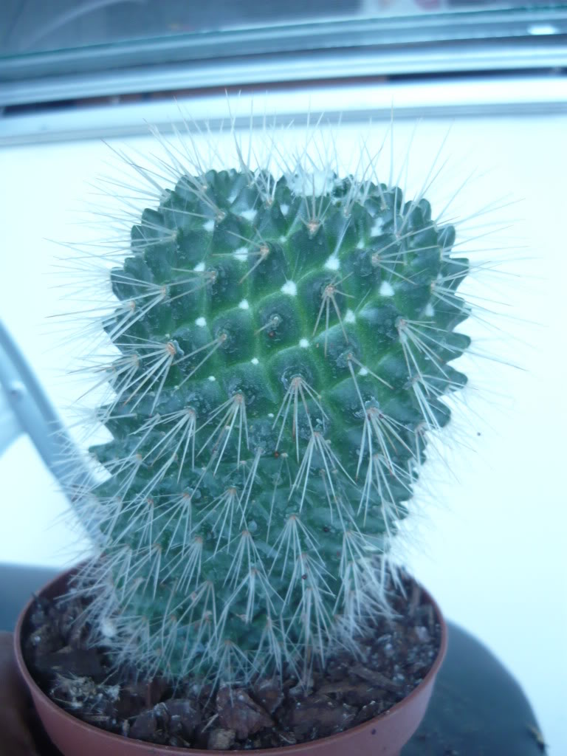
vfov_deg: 55.4
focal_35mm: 33
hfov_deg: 42.9
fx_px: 721
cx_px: 284
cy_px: 378
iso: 200
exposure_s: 1/125
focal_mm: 5.5
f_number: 2.8
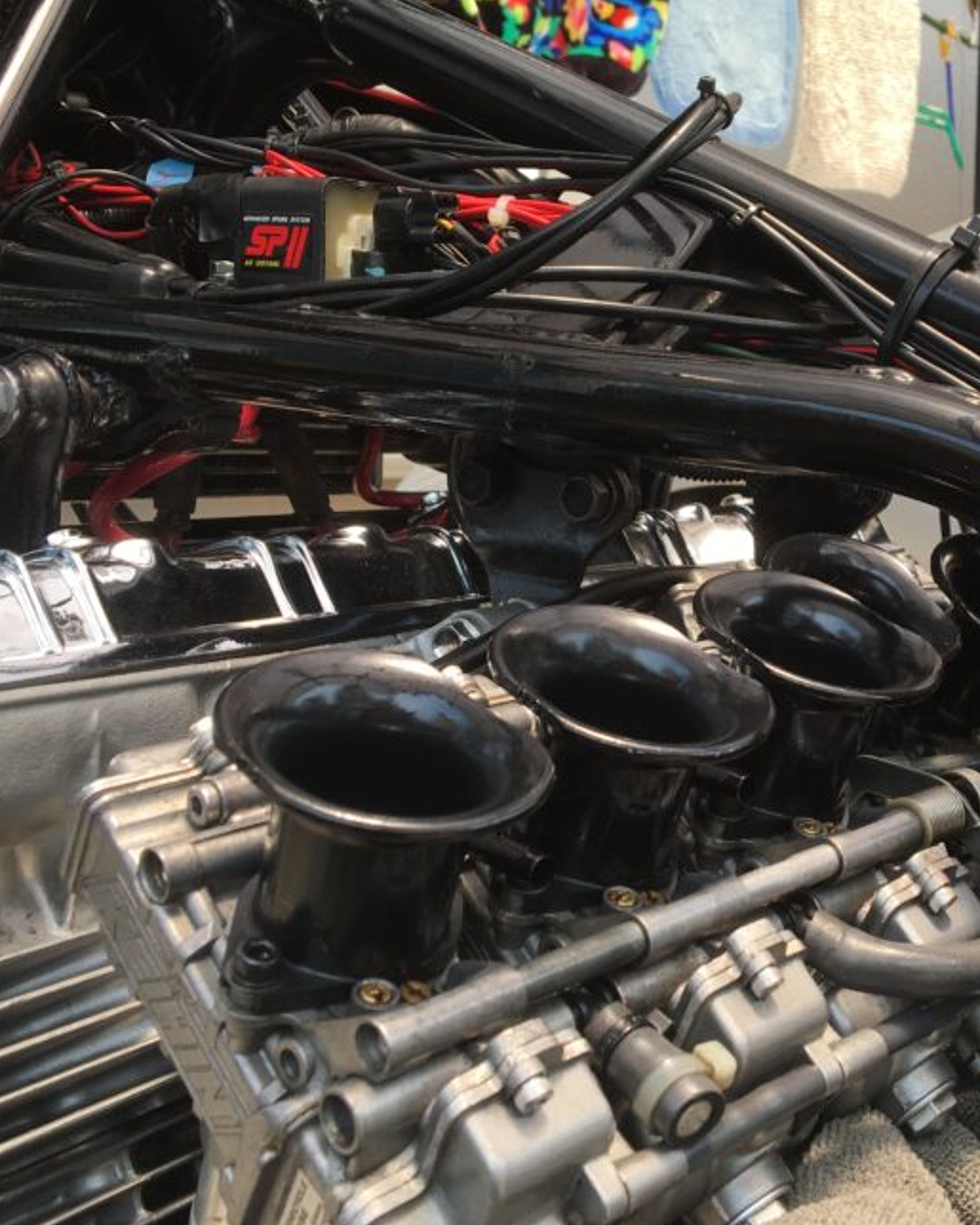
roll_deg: +0.4
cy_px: 603
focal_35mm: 45
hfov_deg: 32.7
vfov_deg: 41.2
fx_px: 1632
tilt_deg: -5.9
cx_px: 752
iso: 25
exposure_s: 1/356
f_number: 2.2
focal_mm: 4.15
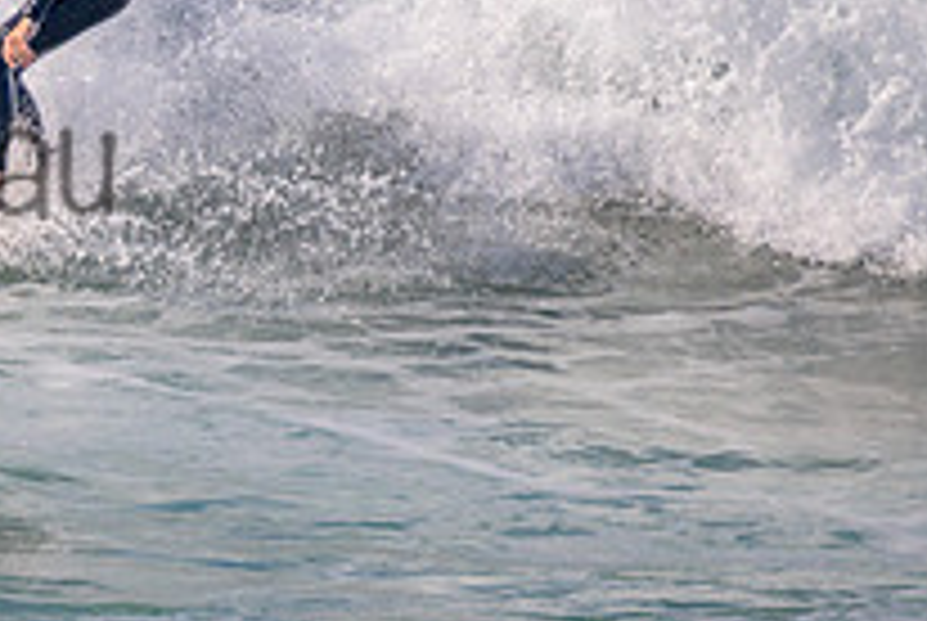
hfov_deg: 0.9
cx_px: -360
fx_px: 57994
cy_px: 110
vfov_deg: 0.6
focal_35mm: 2249
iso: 720
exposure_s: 1/2000
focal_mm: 800
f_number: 11
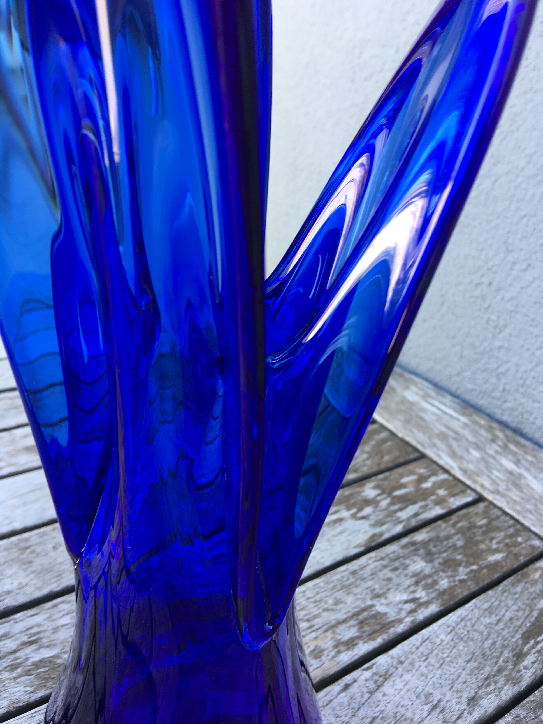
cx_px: 272
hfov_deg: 48.2
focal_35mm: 29
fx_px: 607
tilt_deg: -25.2
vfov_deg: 61.7
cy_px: 362
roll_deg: -7.7
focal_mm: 4.15
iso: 25
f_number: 2.2
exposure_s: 1/50
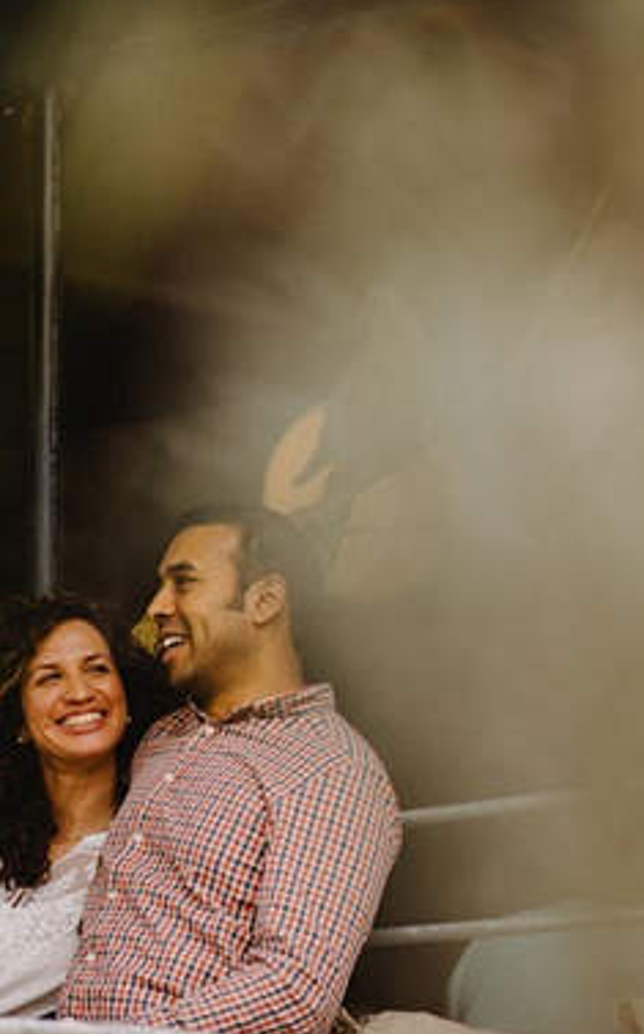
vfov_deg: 12.0
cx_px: 296
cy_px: 686
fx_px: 4924
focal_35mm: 175
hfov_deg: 7.5
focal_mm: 85
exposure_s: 1/250
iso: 50
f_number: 1.8
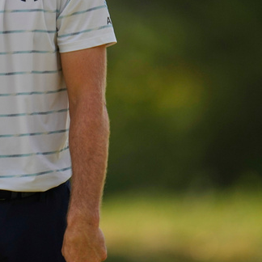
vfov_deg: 1.2
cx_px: -87
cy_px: 54
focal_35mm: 1502
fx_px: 12862
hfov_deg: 1.2
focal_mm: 560
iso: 320
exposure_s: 1/1600
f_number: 4
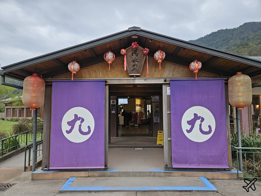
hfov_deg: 73.9
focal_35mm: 23
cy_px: 98
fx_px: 173
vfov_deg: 58.9
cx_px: 130
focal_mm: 5.4
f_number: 1.8
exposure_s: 1/180
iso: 40
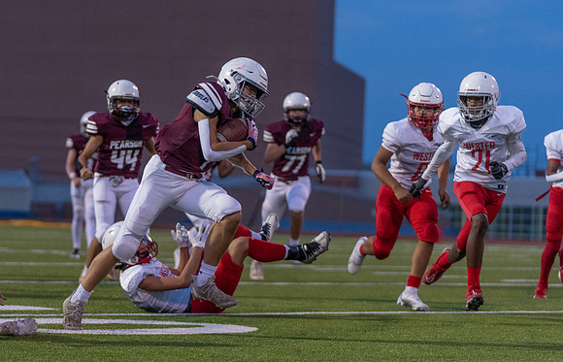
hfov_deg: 12.4
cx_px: 159
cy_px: 197
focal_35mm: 168
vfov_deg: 8.0
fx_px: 2592
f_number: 2.8
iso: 2500
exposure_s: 1/1250
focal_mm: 115
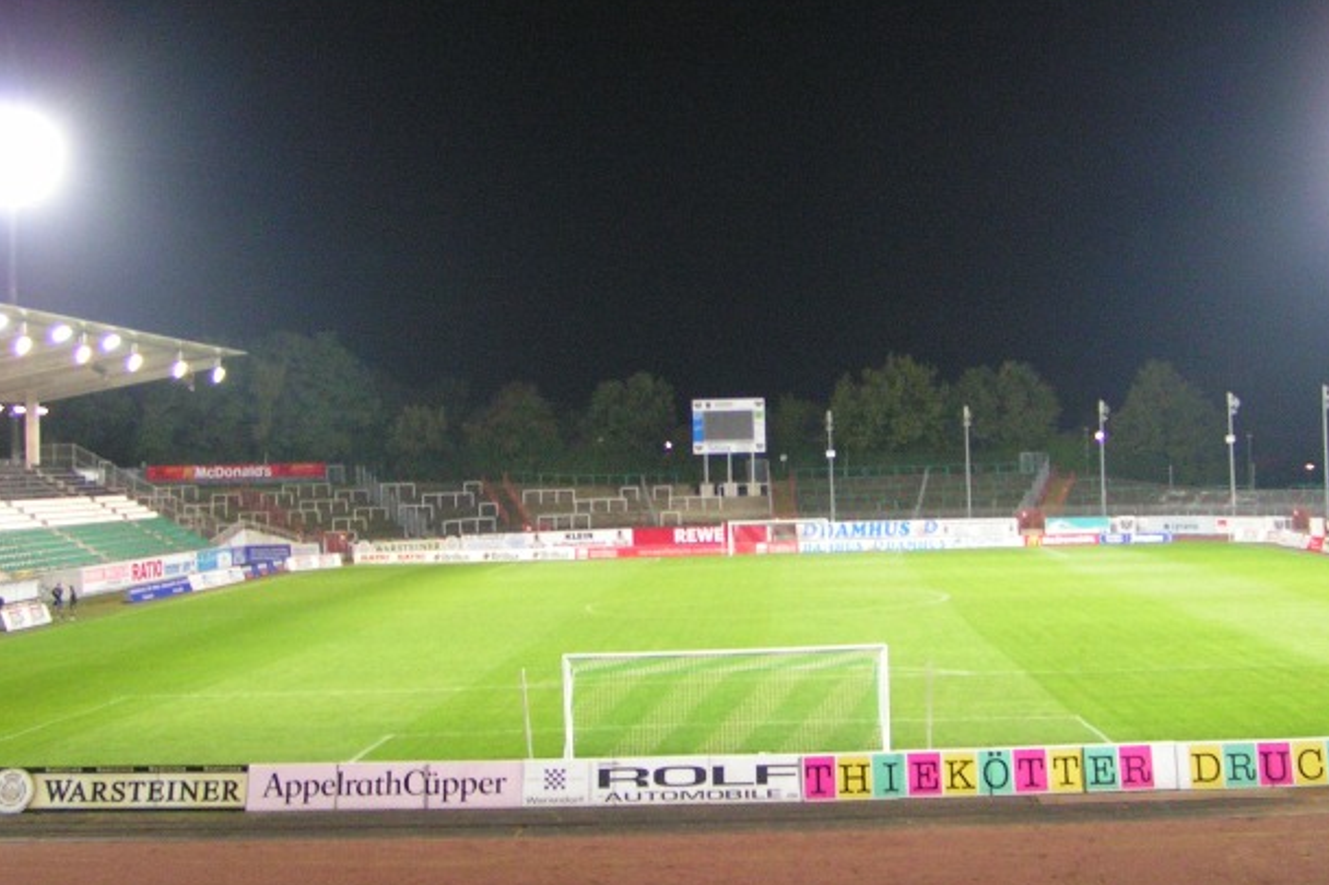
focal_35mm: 52
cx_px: 732
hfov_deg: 38.2
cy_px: 312
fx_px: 1919
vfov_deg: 25.9
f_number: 2.8
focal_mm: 5.8
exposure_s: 1/15
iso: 200
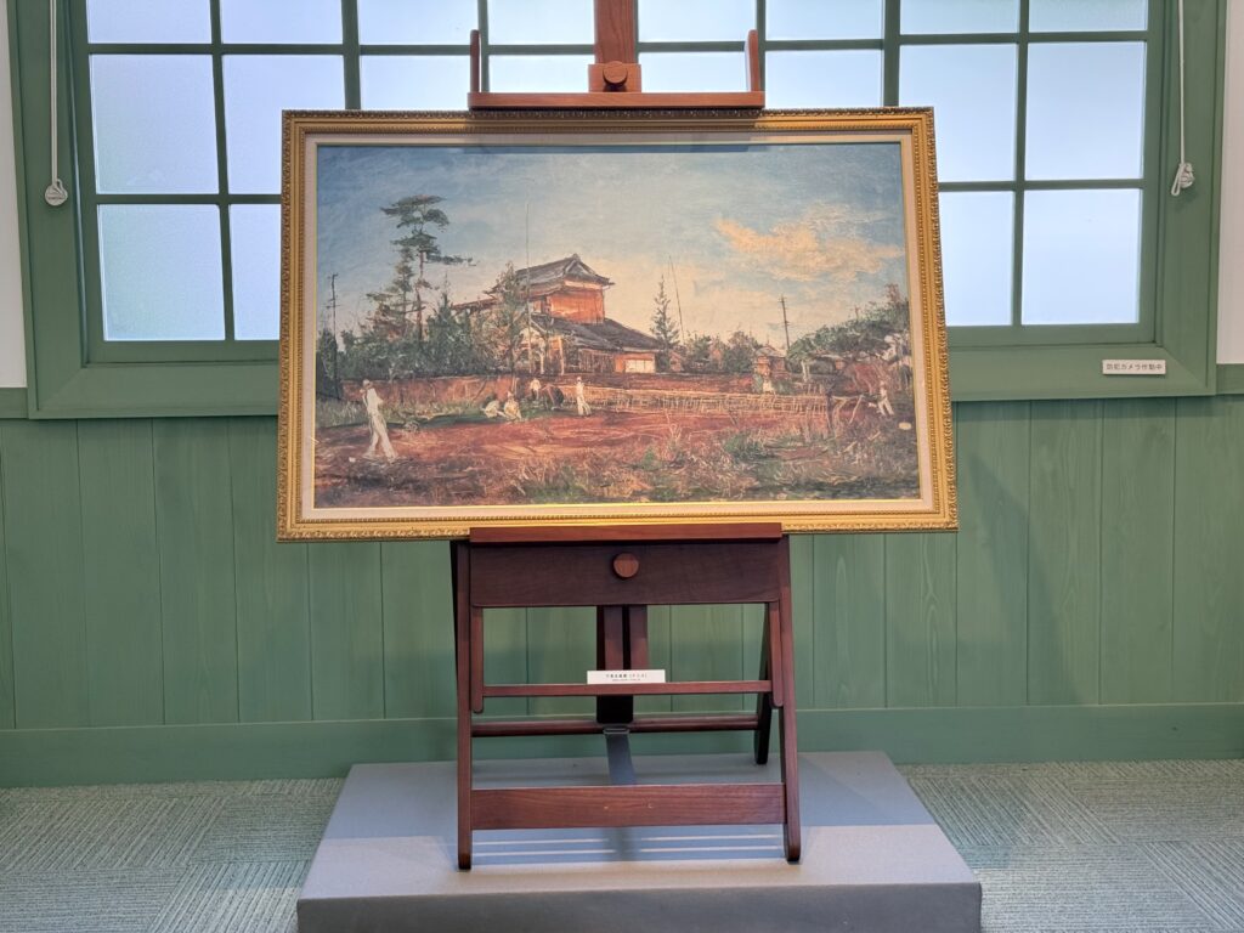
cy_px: 466
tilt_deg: -6.7
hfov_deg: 39.7
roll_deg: +0.5
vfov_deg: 30.3
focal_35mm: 48
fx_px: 1725
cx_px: 622
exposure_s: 1/239
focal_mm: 6.76
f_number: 1.78
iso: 100
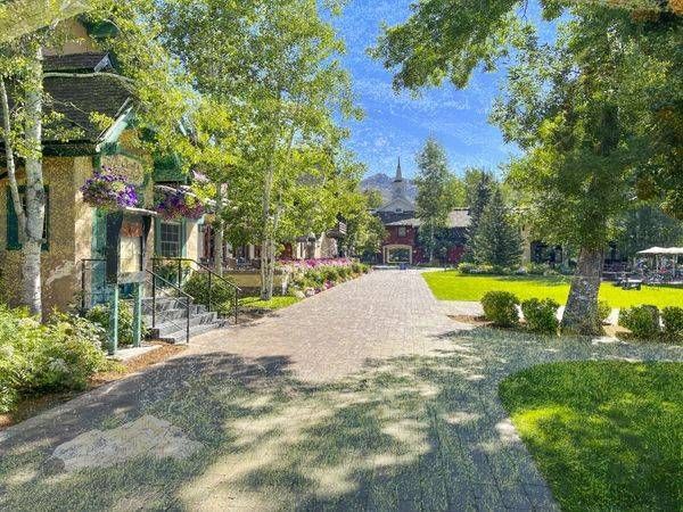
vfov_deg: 53.1
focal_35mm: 26
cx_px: 342
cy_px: 256
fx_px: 513
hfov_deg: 67.3
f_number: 1.6
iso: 50
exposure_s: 1/1700
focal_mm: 5.1
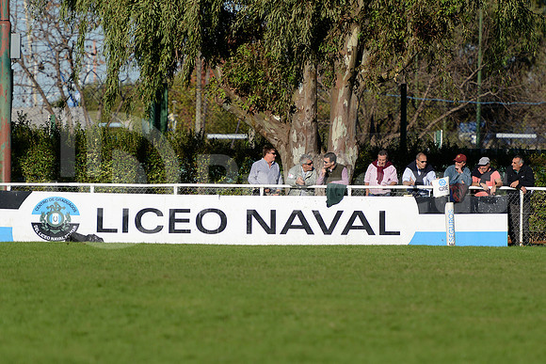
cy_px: 182
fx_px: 3337
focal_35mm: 220
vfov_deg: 6.2
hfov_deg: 9.4
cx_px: 273
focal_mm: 220
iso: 320
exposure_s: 1/2000
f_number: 4
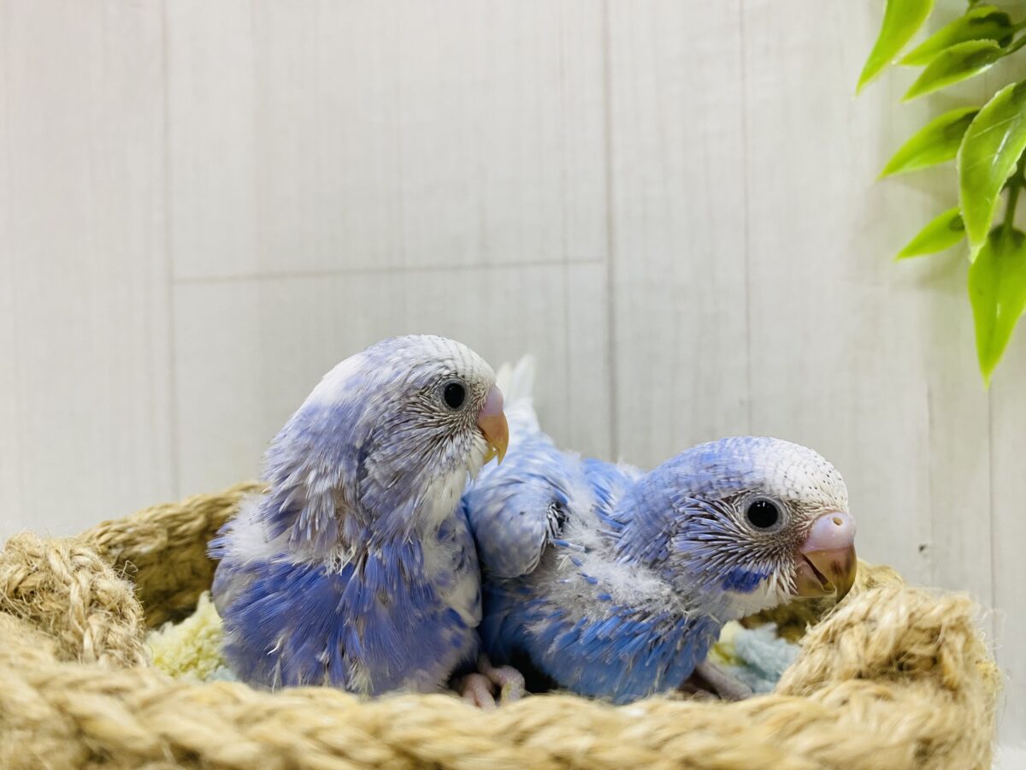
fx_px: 741
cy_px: 385
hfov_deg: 69.4
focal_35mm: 25
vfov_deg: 54.9
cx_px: 513
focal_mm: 4.25
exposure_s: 1/50
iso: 64
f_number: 1.8
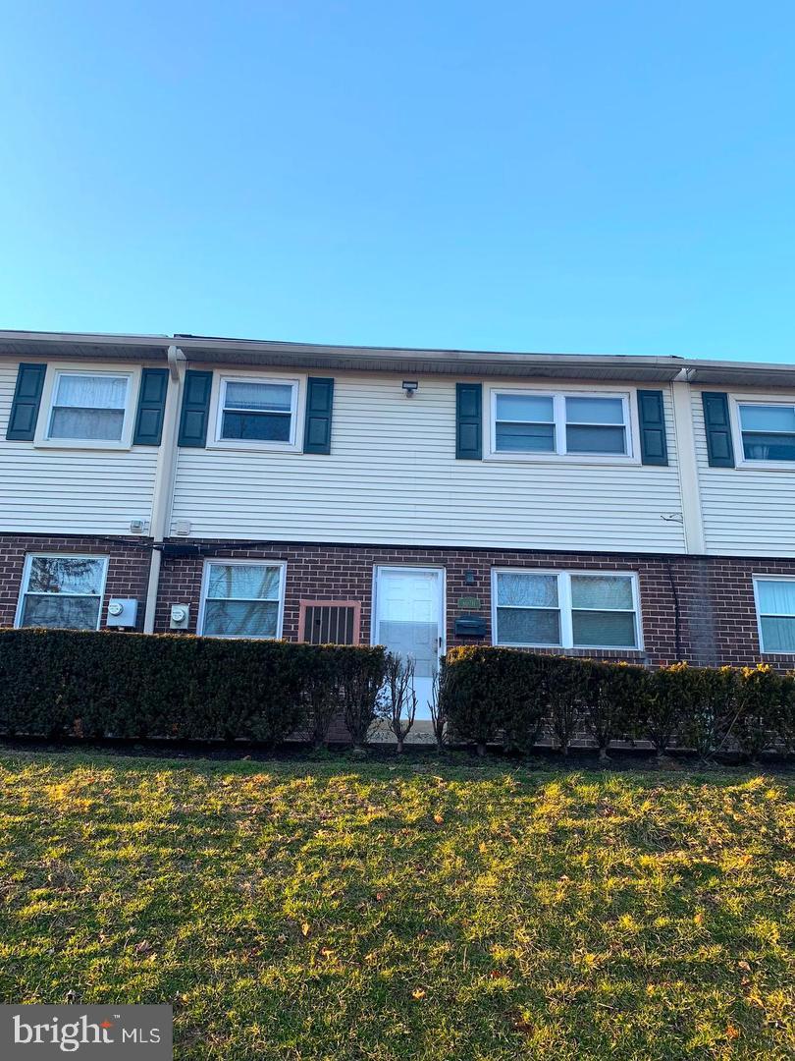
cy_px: 530
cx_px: 398
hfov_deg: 53.1
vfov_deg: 67.3
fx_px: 796
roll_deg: -2.4
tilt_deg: +18.9
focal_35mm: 26
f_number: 1.8
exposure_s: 1/382
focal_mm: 4.25
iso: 25
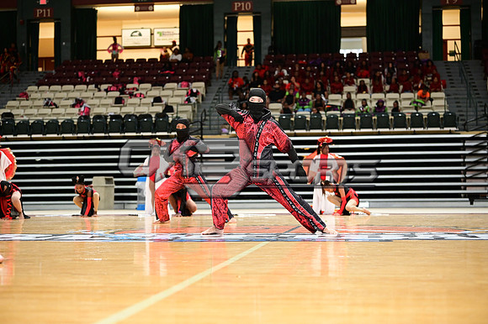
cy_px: 162
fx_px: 948
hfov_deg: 28.9
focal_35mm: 70
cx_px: 244
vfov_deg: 19.4
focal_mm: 70
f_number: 3.2
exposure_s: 1/1000
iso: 6400
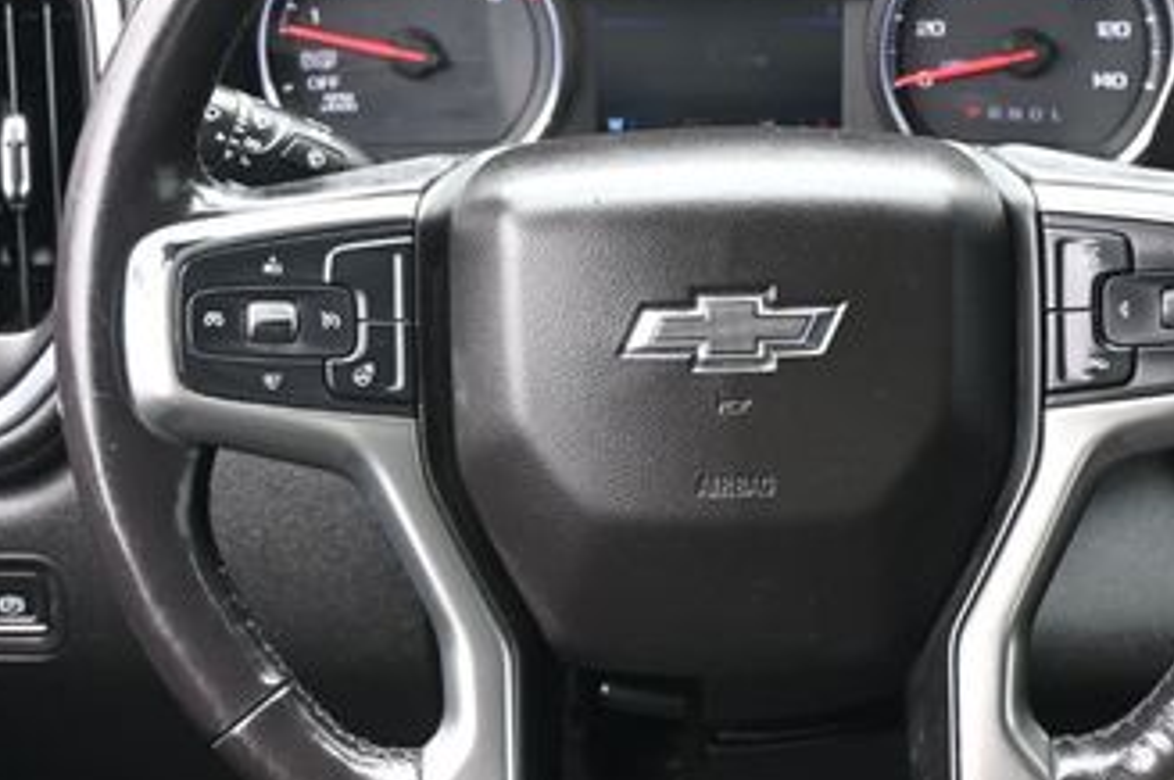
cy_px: 308
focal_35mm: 80
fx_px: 2622
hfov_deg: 25.2
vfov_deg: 16.9
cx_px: 723
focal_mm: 27.5
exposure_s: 1/125
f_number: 4.5
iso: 900
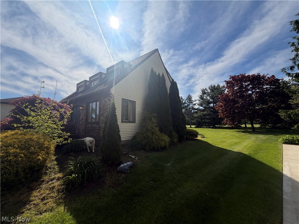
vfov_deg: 85.7
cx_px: 150
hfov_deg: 102.1
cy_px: 112
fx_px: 121
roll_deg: +1.6
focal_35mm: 14
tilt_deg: +7.5
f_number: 2.2
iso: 25
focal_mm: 2.22
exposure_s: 1/1698
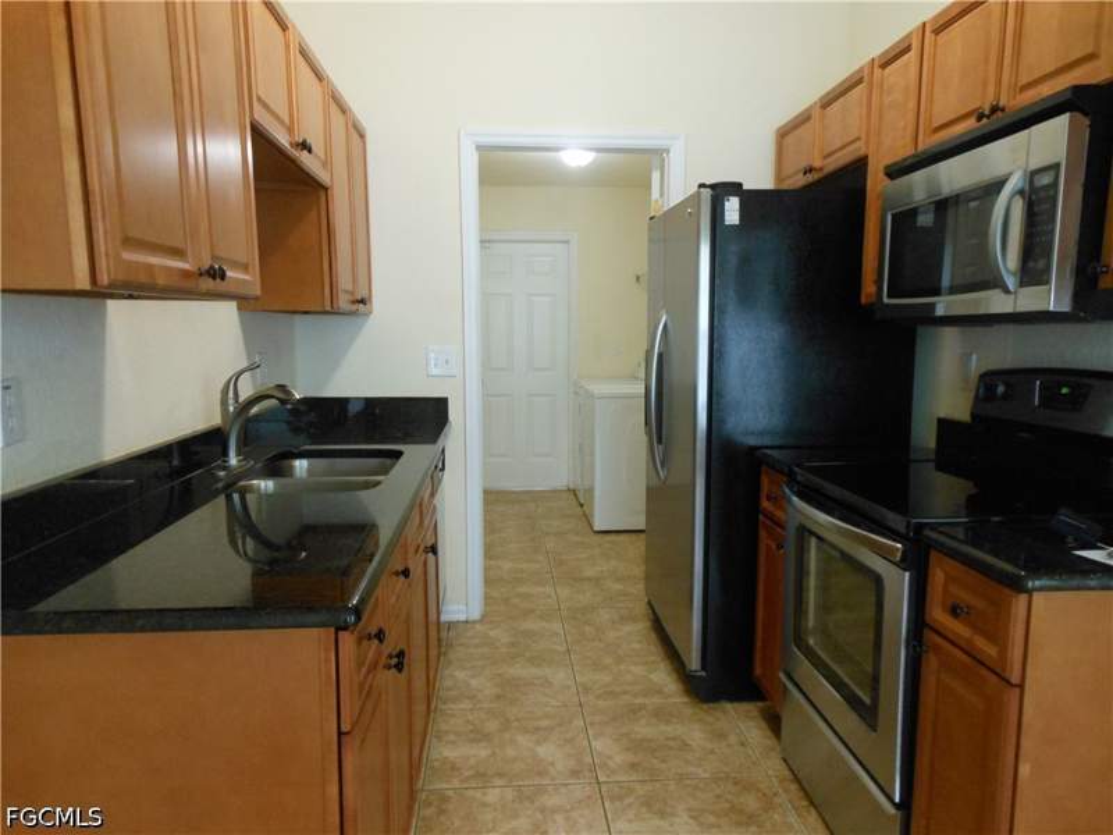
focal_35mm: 25
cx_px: 556
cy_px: 418
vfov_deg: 54.9
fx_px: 804
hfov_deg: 69.4
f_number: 3.2
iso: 400
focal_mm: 4.5
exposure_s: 1/20
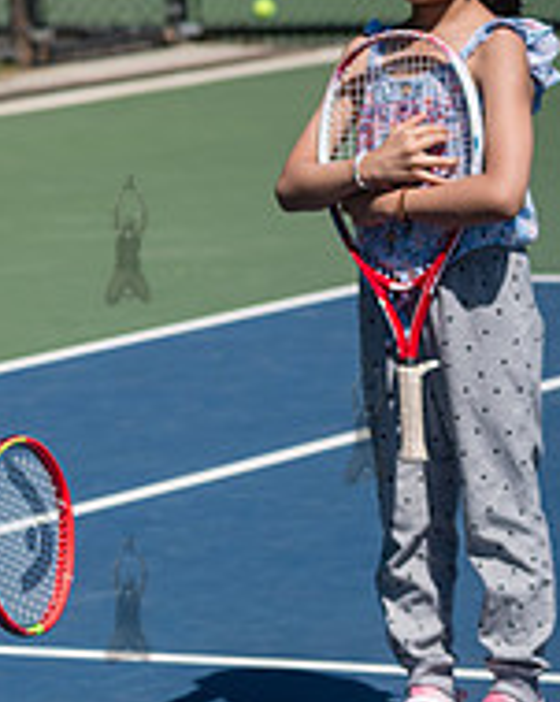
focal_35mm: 303
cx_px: -352
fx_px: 6282
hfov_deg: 5.1
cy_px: 418
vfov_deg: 6.4
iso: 200
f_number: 5
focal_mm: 105
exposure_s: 1/2000
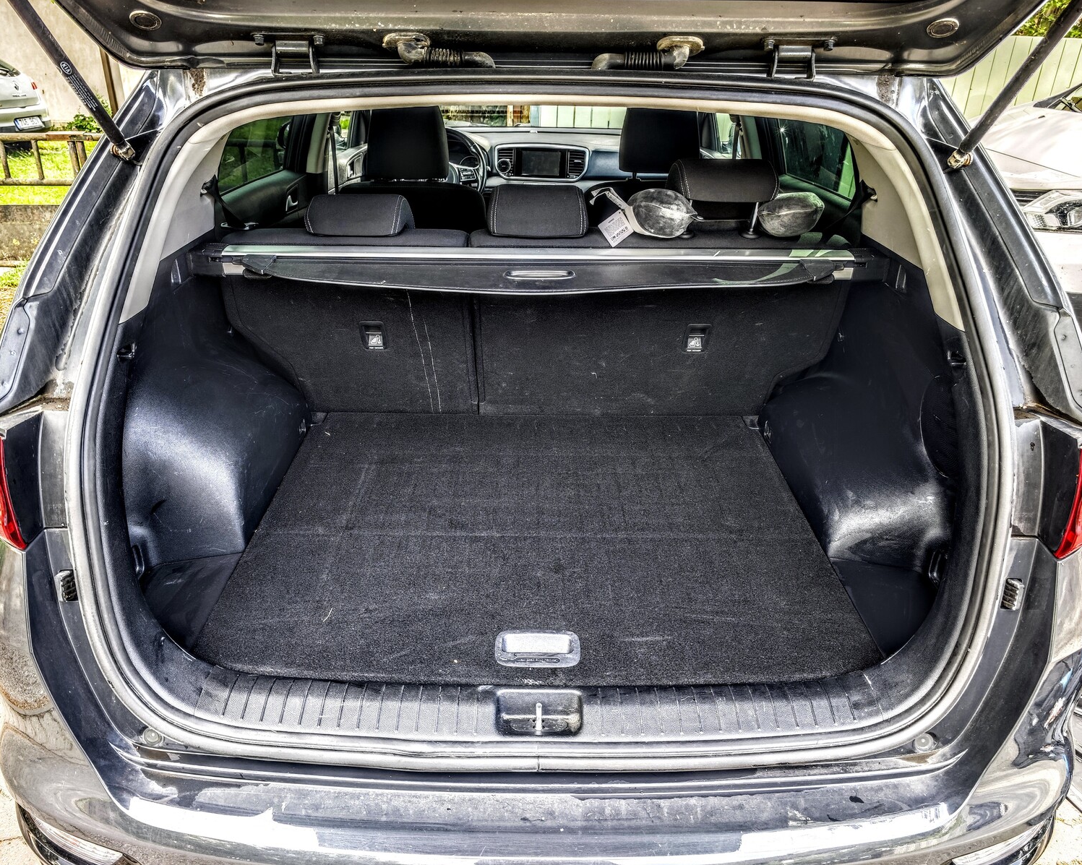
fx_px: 768
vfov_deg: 58.8
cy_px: 432
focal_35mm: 24
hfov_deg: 70.3
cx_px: 531
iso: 250
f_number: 2
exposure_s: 1/101
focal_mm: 8.72
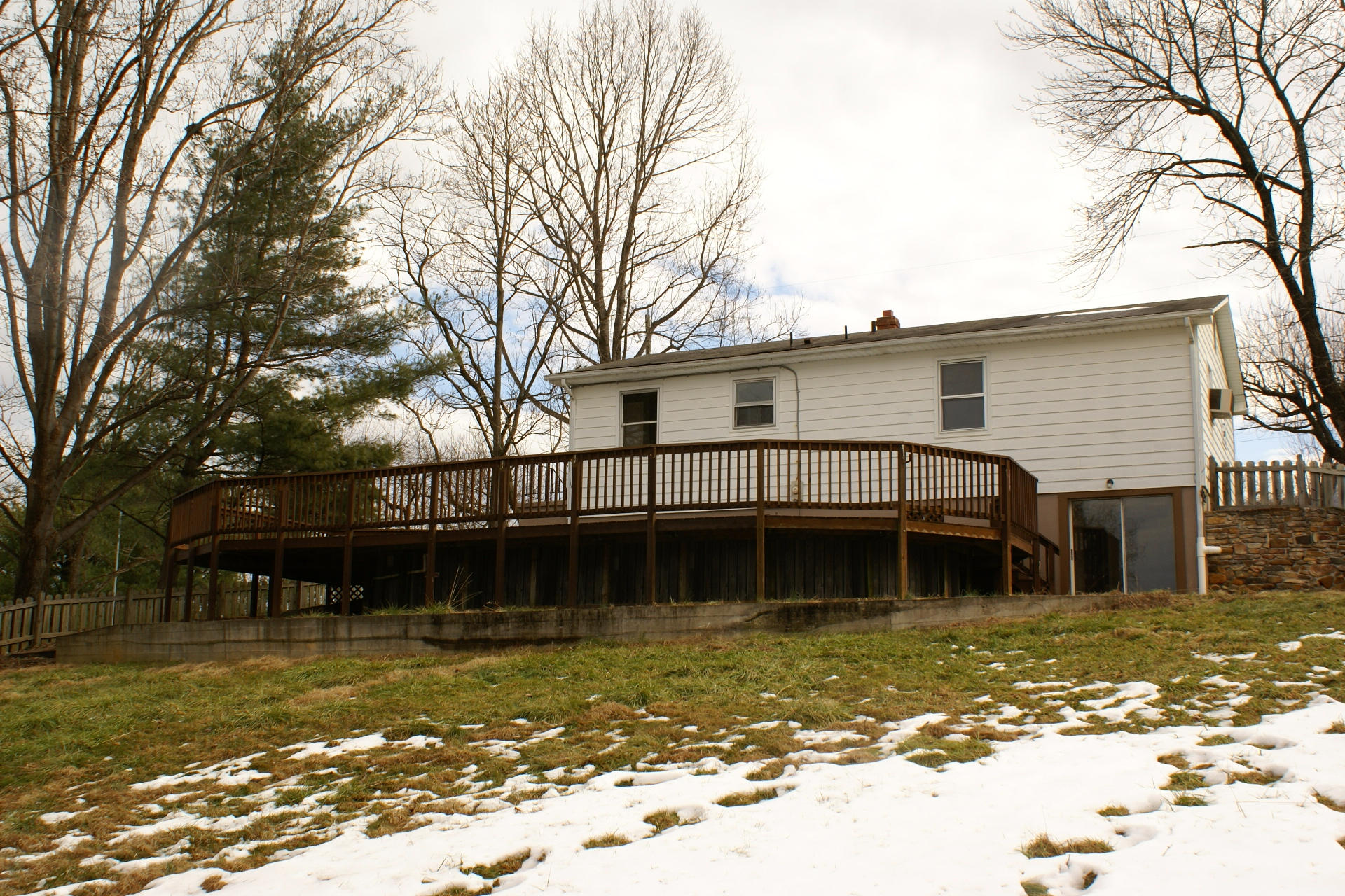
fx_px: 1345
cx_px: 672
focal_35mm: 36
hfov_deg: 53.1
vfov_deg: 36.9
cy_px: 448
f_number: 10
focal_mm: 24
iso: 100
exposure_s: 1/125
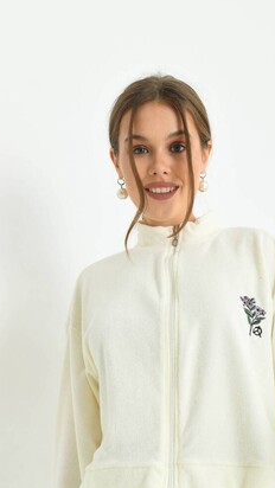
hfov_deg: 19.7
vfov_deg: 33.3
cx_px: 183
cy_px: 394
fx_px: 790
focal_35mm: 61
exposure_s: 1/125
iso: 160
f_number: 5.6
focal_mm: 32
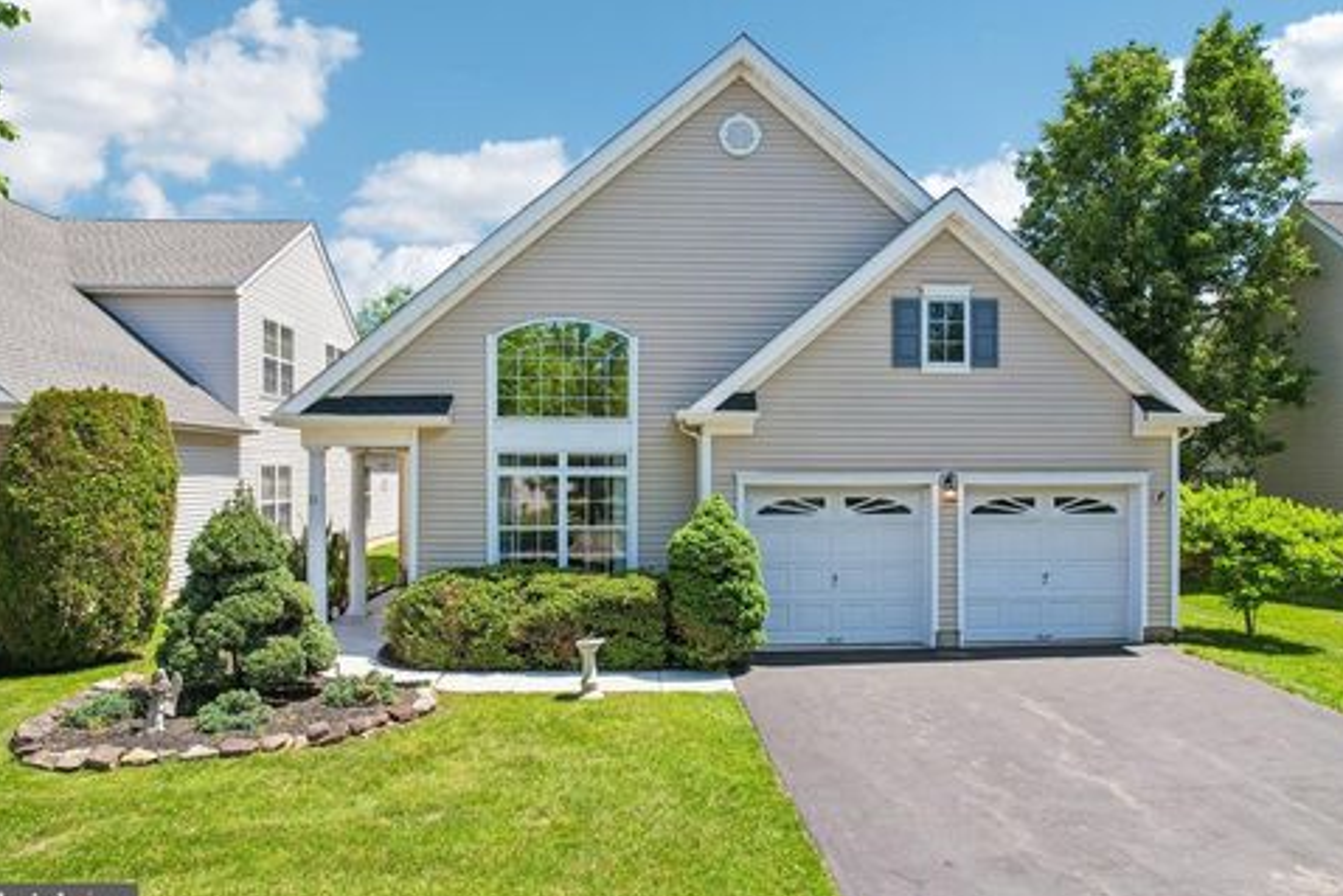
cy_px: 465
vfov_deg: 55.1
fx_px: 858
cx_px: 688
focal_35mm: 23
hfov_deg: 76.1
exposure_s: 1/730
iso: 100
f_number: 2.8
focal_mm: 8.4
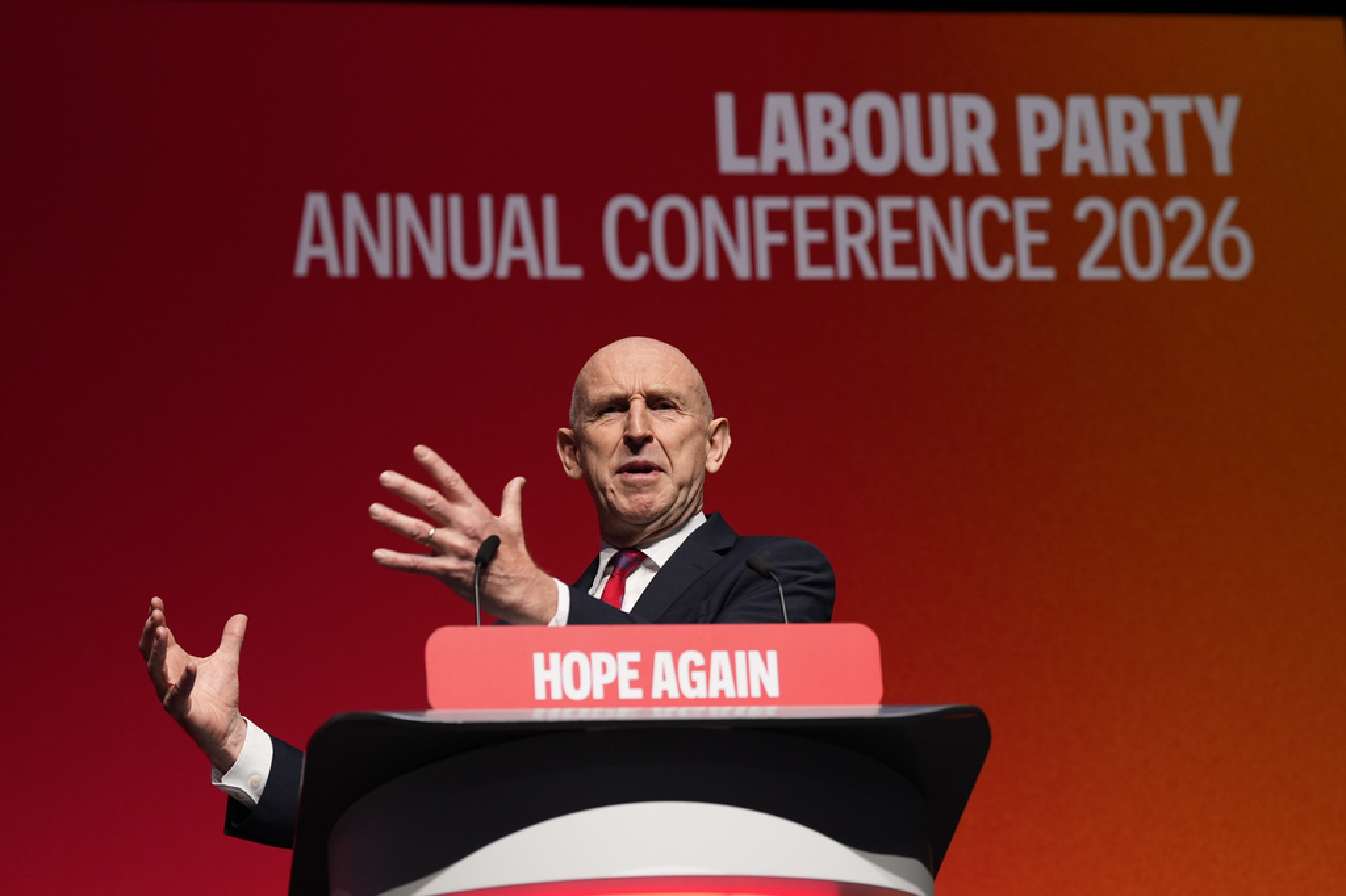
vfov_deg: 12.8
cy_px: 448
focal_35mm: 107
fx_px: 3999
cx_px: 673
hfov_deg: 19.1
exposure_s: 1/250
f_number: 3.5
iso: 1250
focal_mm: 107
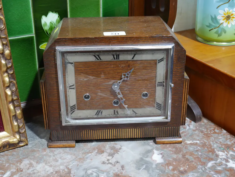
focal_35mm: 52
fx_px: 353
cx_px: 118
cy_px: 88
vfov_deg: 28.1
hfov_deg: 36.8
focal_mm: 26
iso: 1600
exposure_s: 1/60
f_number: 5.3
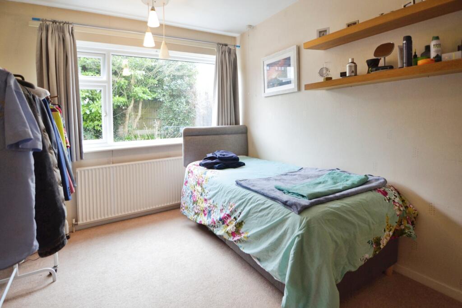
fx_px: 212
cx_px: 231
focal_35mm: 16
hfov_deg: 95.0
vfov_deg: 72.1
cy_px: 154
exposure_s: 1/80
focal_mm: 11
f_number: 2.8
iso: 400
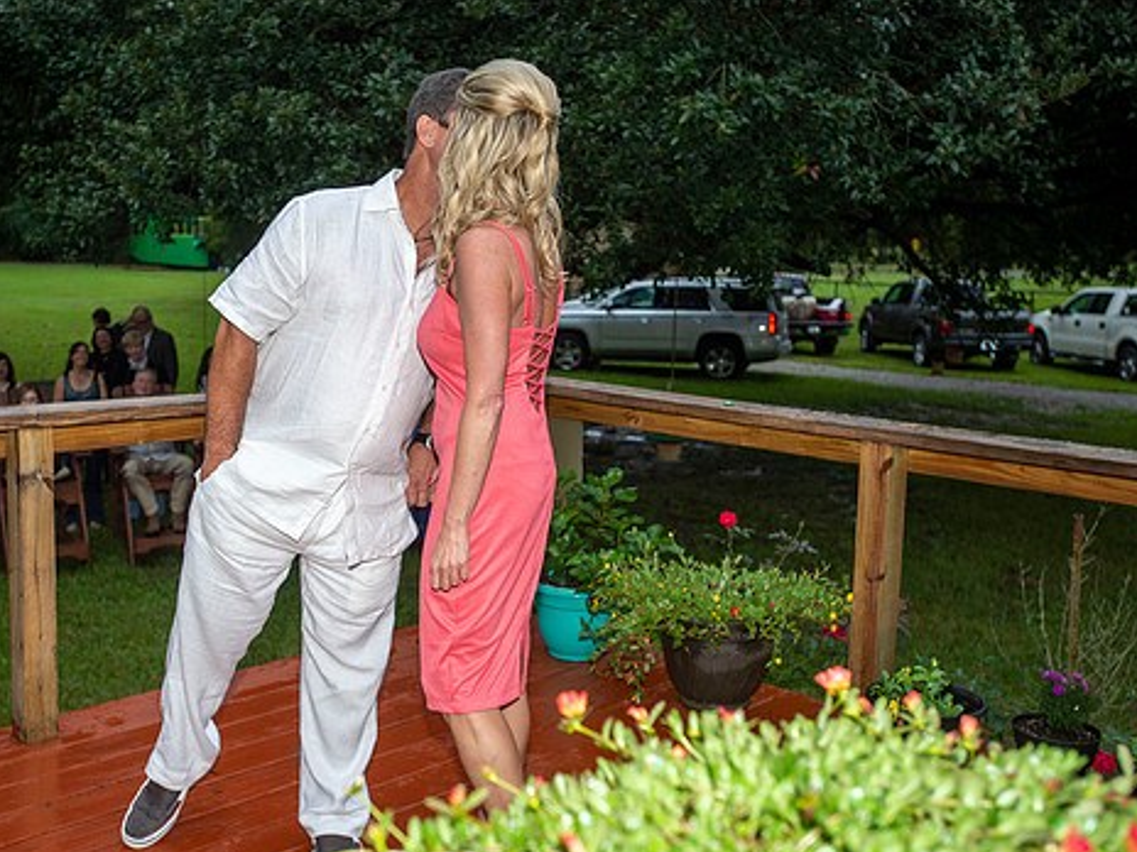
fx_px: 1380
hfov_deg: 44.6
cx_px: 466
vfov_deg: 34.3
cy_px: 424
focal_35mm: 42
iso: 800
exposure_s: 1/200
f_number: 4
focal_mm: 35
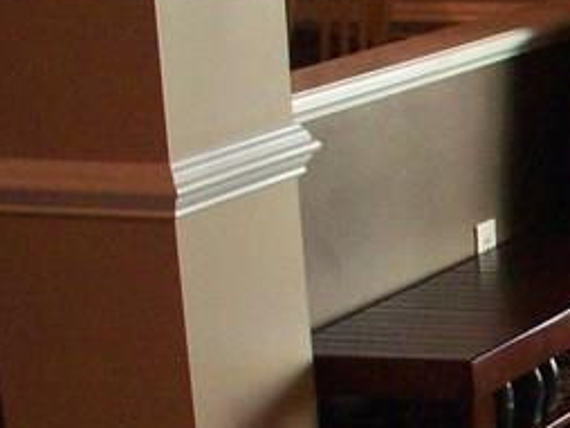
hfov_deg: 11.9
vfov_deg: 10.0
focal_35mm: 149
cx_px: 1106
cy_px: 327
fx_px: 2456
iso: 184
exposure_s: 1/45
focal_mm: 6.2
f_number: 2.8
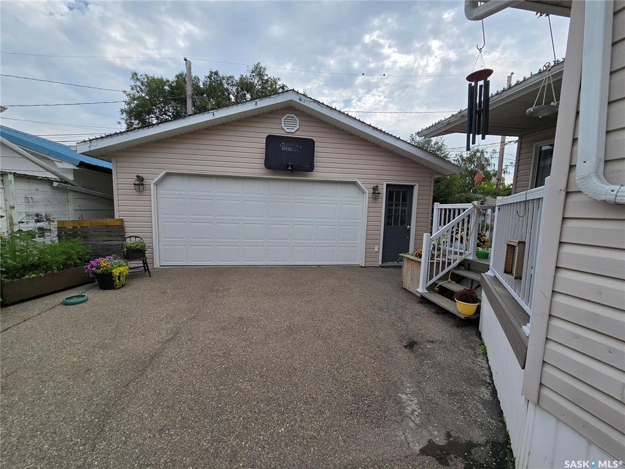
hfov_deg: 106.2
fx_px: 235
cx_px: 312
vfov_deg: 89.9
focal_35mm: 13
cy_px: 234
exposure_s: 1/2346
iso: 50
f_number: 2.2
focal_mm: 2.2
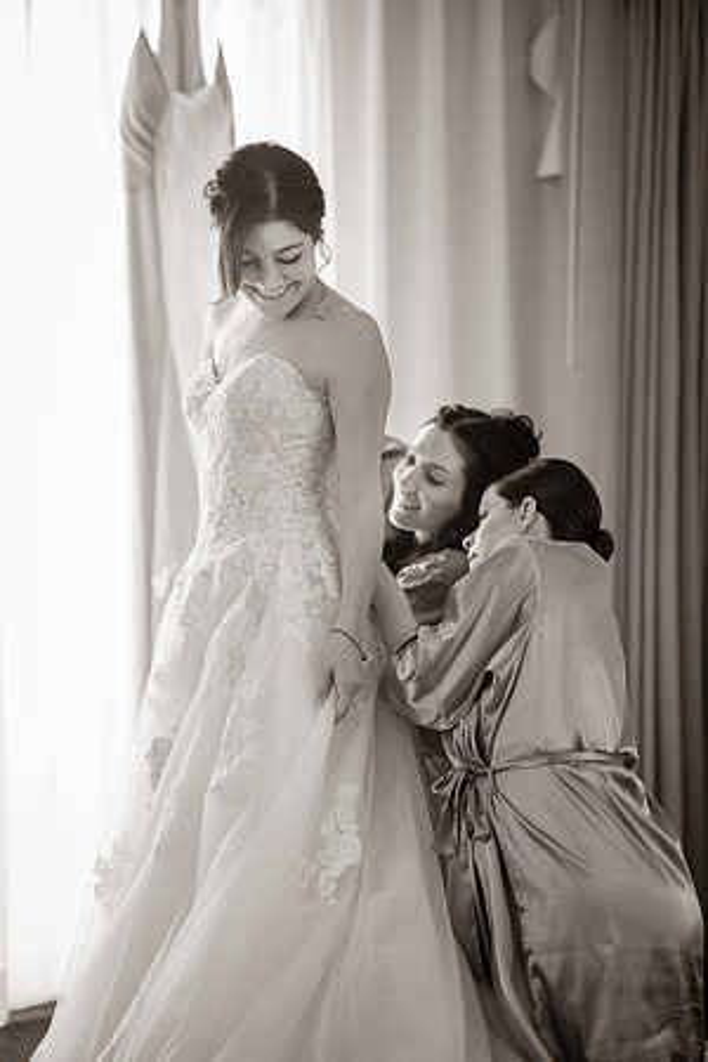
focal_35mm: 85
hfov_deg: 16.1
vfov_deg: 23.9
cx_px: 354
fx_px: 2507
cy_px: 531
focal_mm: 85
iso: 1000
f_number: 1.4
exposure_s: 1/200
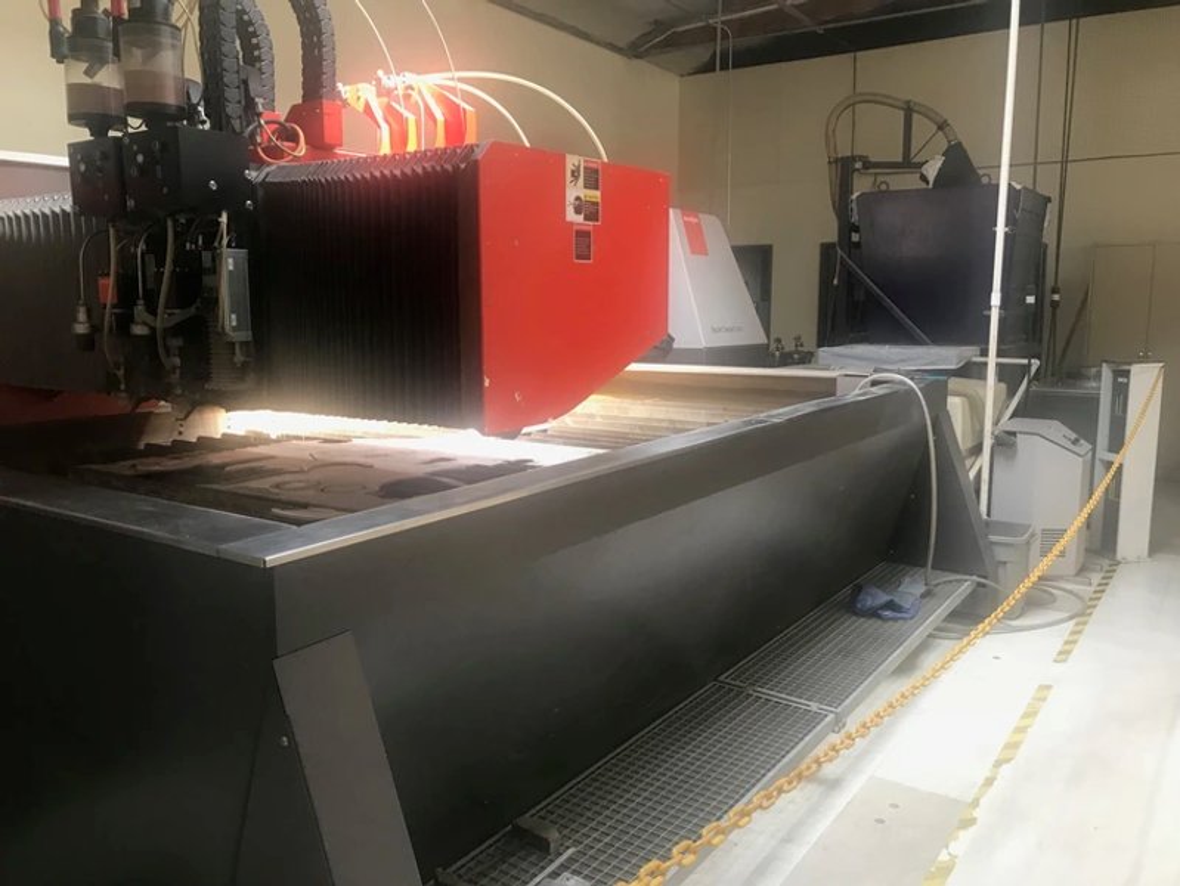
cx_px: 590
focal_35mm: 28
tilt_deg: -8.3
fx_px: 955
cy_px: 443
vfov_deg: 49.8
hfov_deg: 63.4
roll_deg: -0.2
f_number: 1.8
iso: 40
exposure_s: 1/24
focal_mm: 3.99
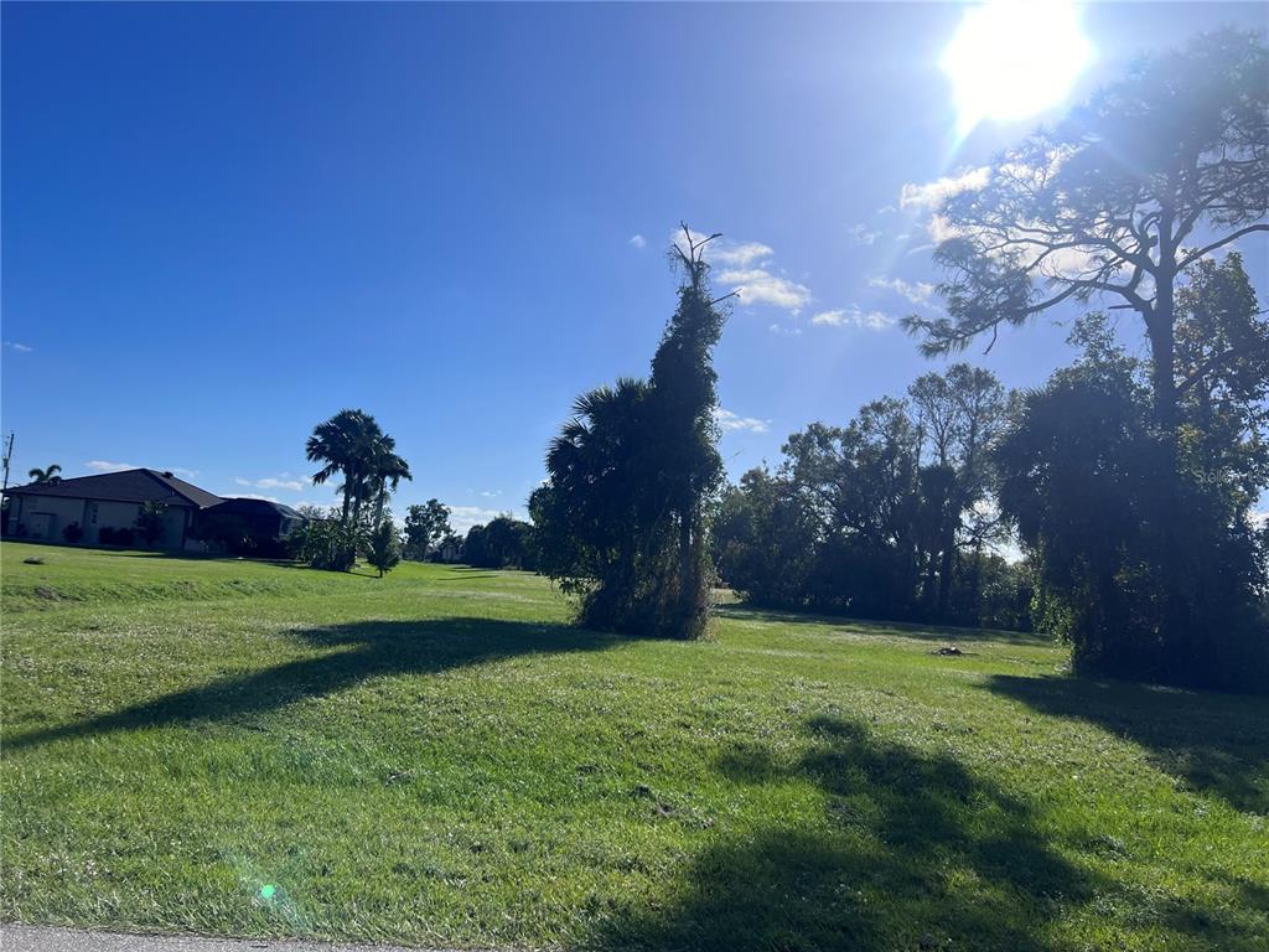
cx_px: 634
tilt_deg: +4.8
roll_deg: -2.9
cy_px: 476
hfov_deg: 67.3
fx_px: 953
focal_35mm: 26
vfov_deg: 53.1
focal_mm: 5.7
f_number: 1.5
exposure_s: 1/9434
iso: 50
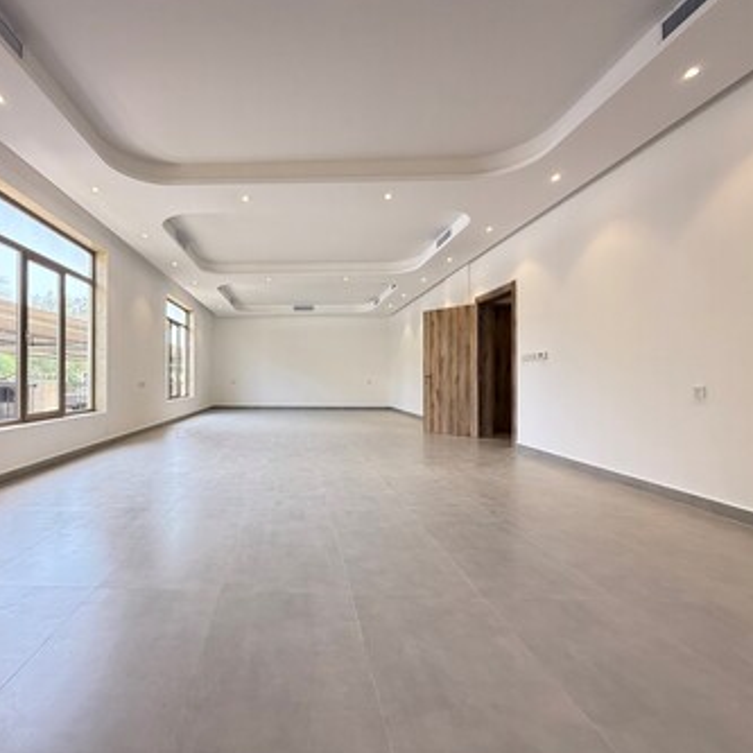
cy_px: 374
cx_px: 282
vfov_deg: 84.0
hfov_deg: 82.4
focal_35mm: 17
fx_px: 418
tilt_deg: +1.6
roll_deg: -0.3
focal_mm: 2.22
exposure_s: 1/99
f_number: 2.2
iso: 160
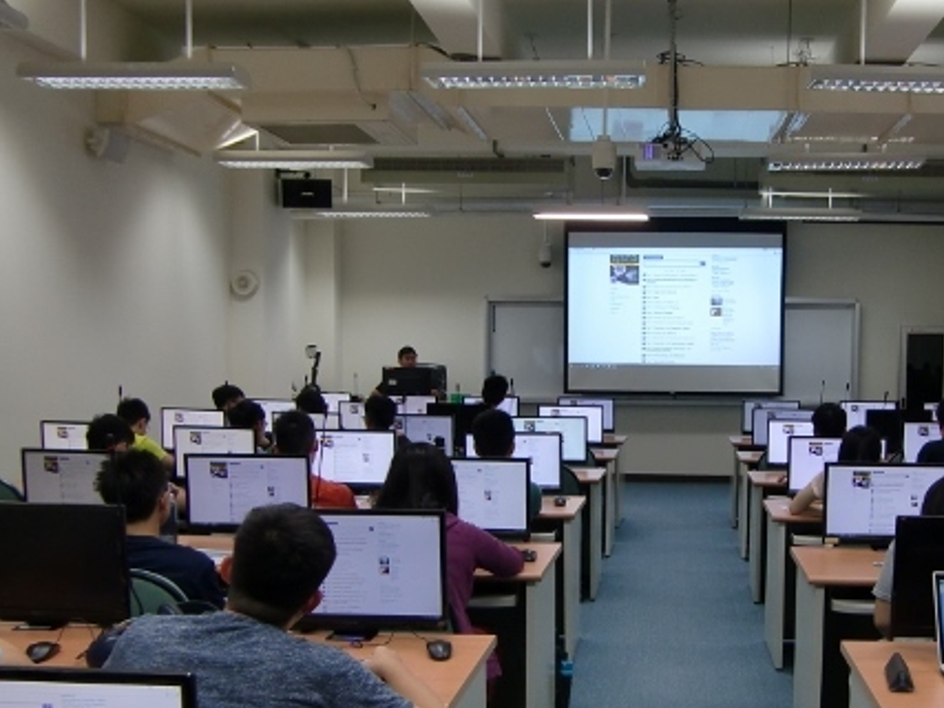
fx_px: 1145
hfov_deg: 44.1
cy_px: 478
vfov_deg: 34.0
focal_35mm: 42
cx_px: 632
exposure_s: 1/60
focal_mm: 4.9
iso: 100
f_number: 2.6
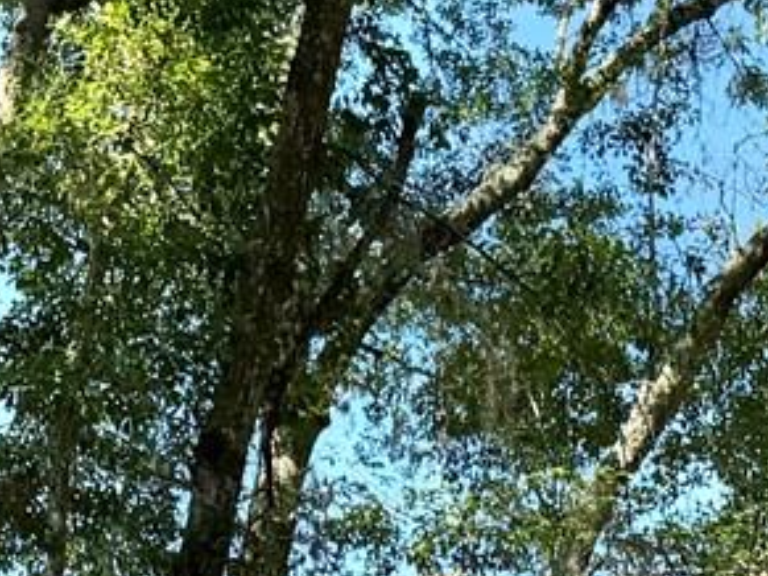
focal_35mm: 132
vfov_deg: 9.8
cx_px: 805
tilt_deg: +1.5
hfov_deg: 14.7
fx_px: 2927
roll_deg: +0.3
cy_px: 1398
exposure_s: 1/2110
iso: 80
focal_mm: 6.76
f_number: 1.78
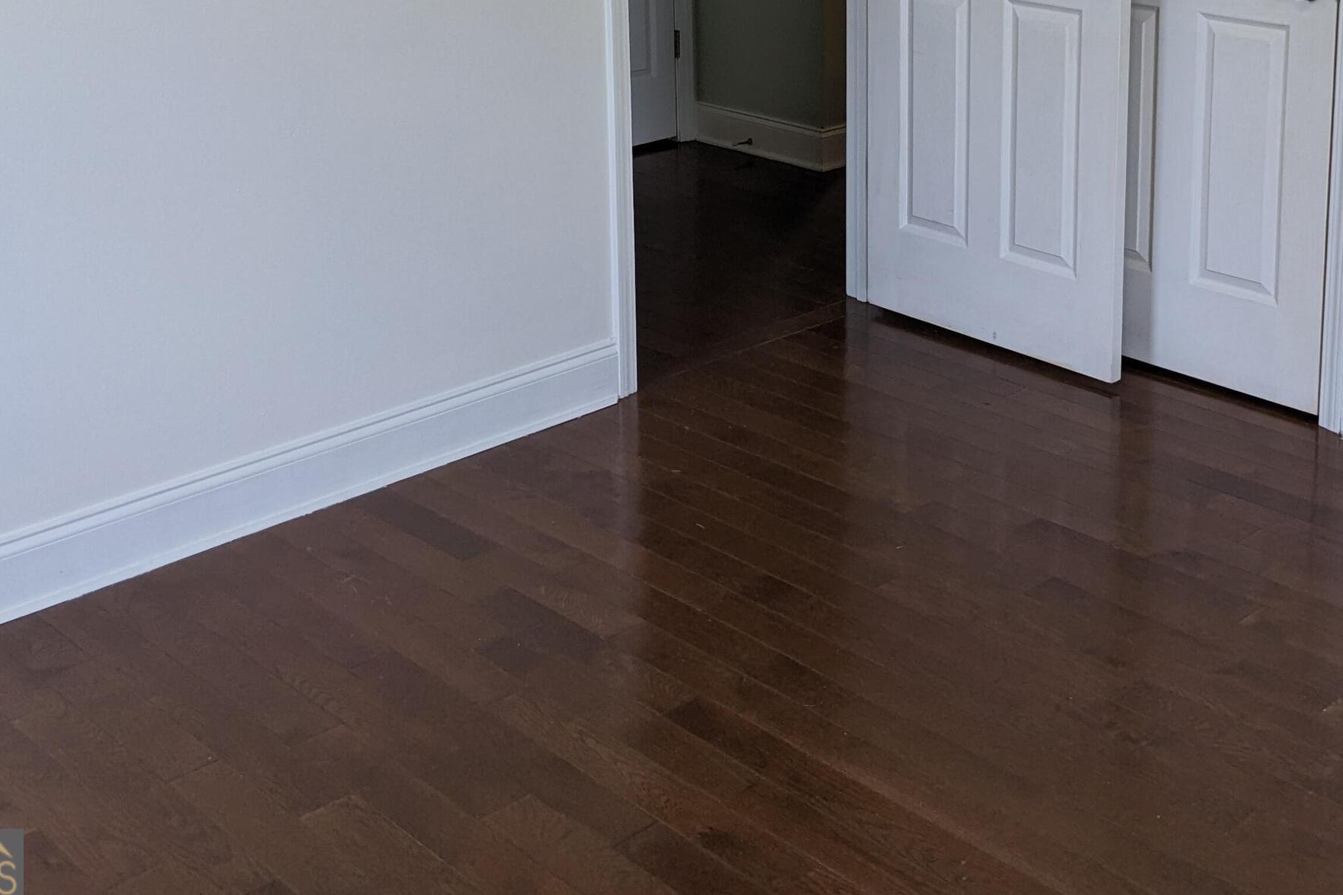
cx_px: 932
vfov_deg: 26.3
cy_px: 38
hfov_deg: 39.7
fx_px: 1828
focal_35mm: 49
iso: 111
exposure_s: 1/138
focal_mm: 4.38
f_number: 1.73
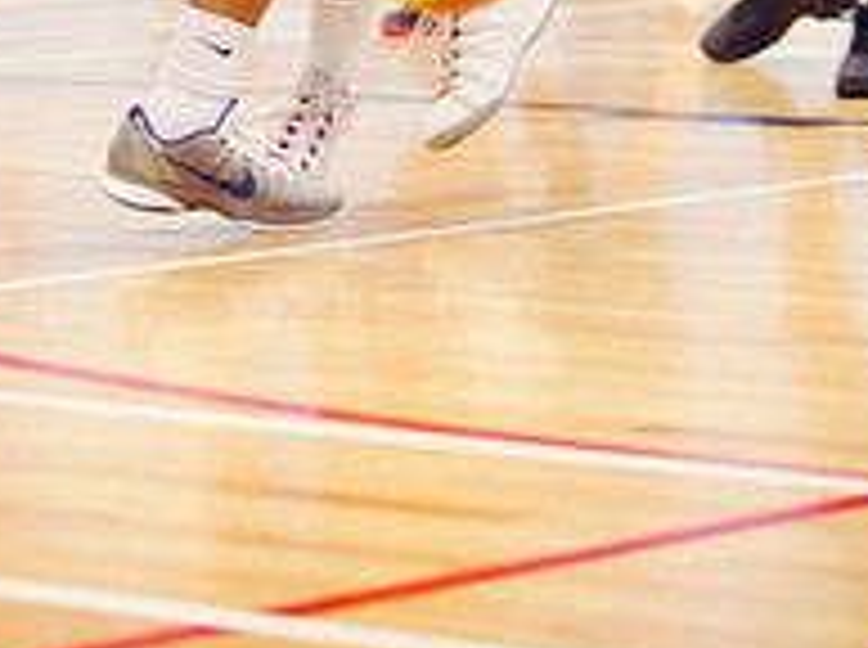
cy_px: -328
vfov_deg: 6.6
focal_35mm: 220
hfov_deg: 9.0
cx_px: 385
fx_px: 5506
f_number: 2.8
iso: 8000
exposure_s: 1/400
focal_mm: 98
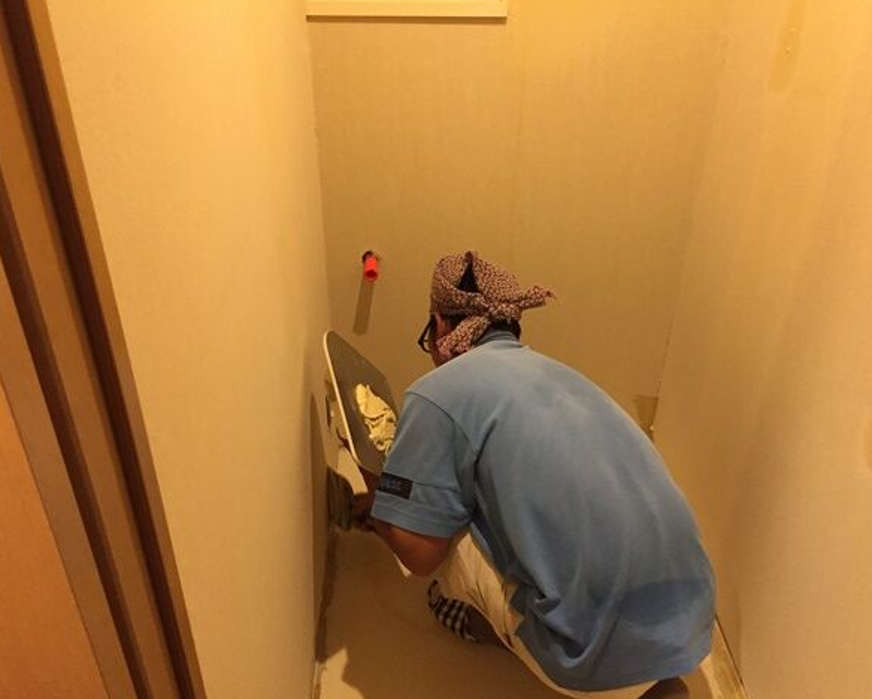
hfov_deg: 57.1
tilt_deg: -34.1
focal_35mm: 31
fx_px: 801
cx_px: 448
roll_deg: -2.9
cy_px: 345
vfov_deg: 47.2
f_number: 2.2
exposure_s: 1/30
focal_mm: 4.15
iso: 250
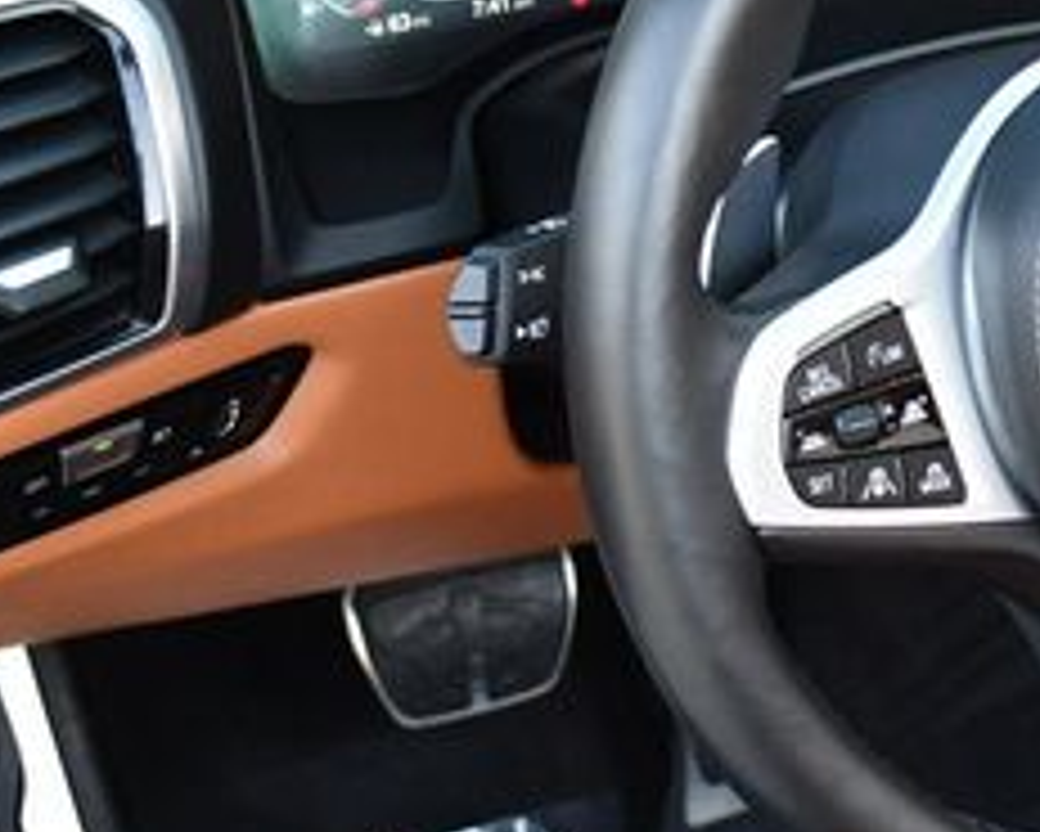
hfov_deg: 17.5
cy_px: 202
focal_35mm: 104
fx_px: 3202
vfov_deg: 14.8
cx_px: 1265
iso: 800
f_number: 3.8
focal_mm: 20
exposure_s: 1/250
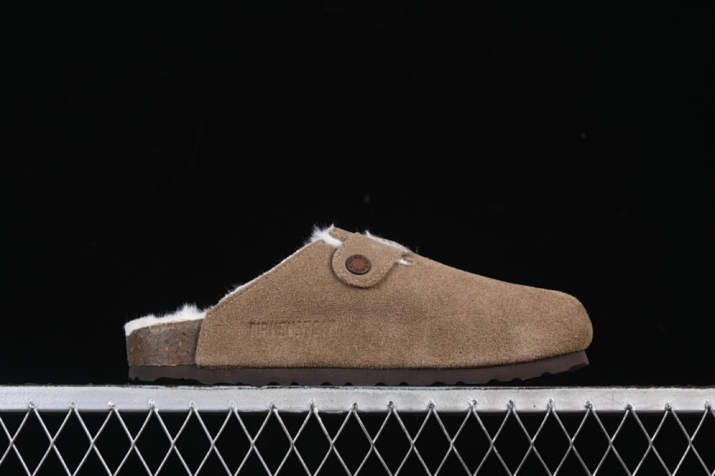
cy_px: 238
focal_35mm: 75
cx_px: 358
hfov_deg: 27.0
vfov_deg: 18.2
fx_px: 1489
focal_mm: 50
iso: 160
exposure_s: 1/80
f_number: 7.1
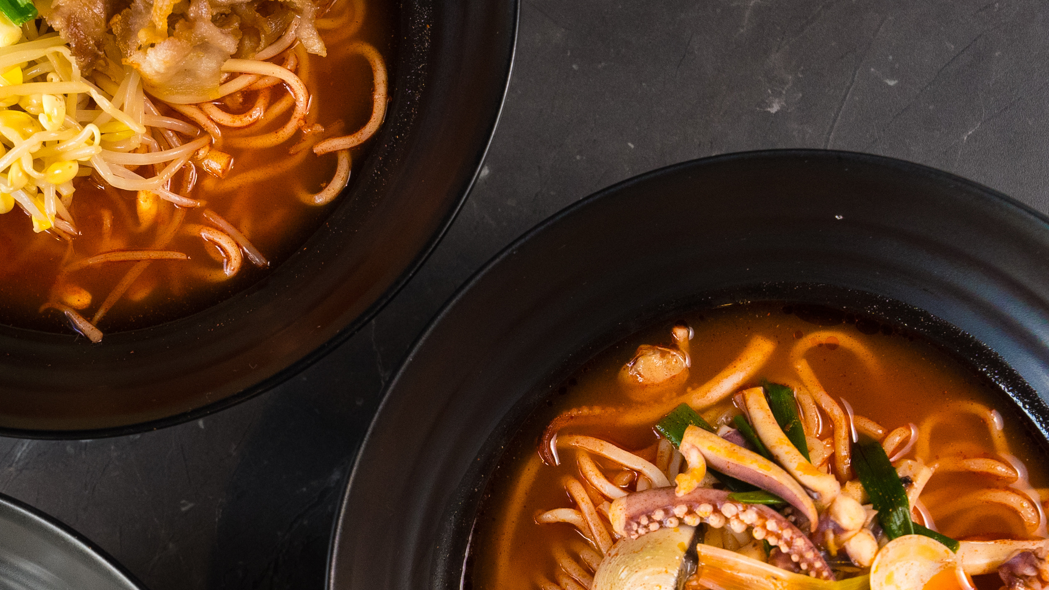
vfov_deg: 13.7
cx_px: 312
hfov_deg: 24.0
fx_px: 2448
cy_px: 499
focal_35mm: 88
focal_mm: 50
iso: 1600
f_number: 5.6
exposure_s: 1/250
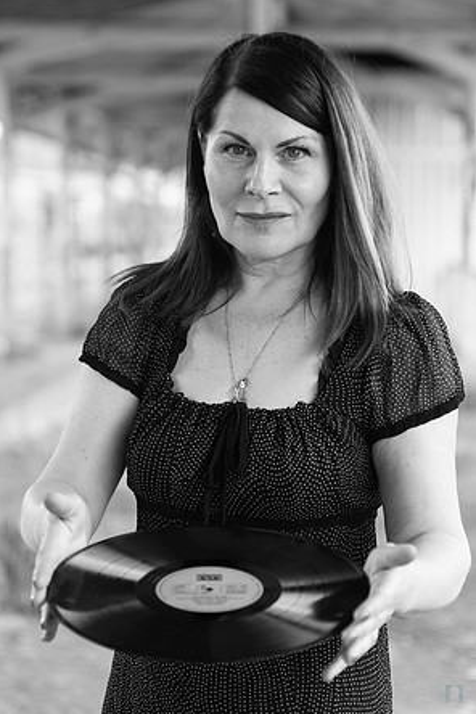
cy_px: 378
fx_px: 2241
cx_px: 211
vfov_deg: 18.1
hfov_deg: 12.1
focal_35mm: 113
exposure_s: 1/160
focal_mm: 70
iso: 90
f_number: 2.8
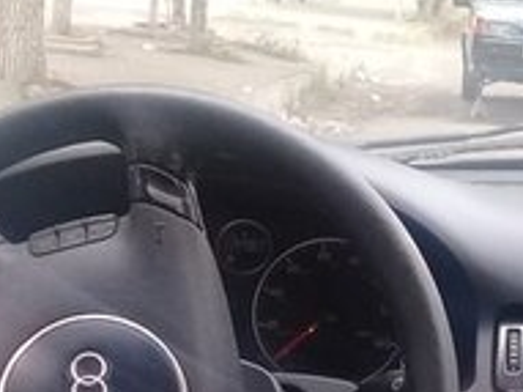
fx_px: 1616
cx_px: 476
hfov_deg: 18.1
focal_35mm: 107
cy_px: 473
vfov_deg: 13.4
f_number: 2.2
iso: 80
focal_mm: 3.3
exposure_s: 1/50
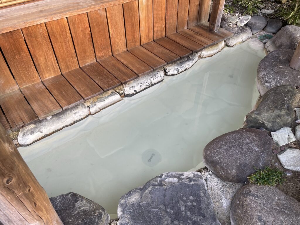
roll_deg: +0.5
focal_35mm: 26
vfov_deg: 53.1
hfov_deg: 67.3
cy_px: 112
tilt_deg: -44.3
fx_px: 225
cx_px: 150
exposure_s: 1/121
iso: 32
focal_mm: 5.1
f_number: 1.6
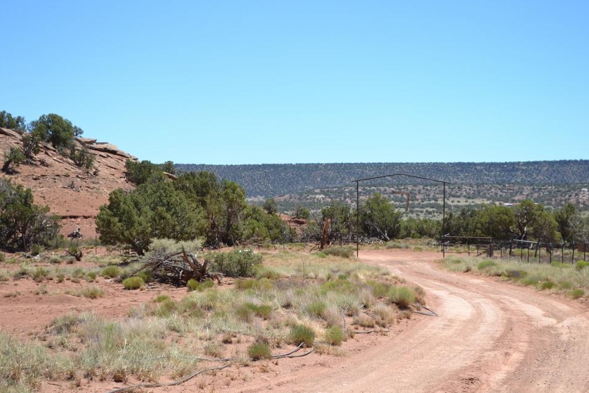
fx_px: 1432
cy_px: 205
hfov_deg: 23.2
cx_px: 295
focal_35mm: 88
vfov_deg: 15.6
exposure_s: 1/250
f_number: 8
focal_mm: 55
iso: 100
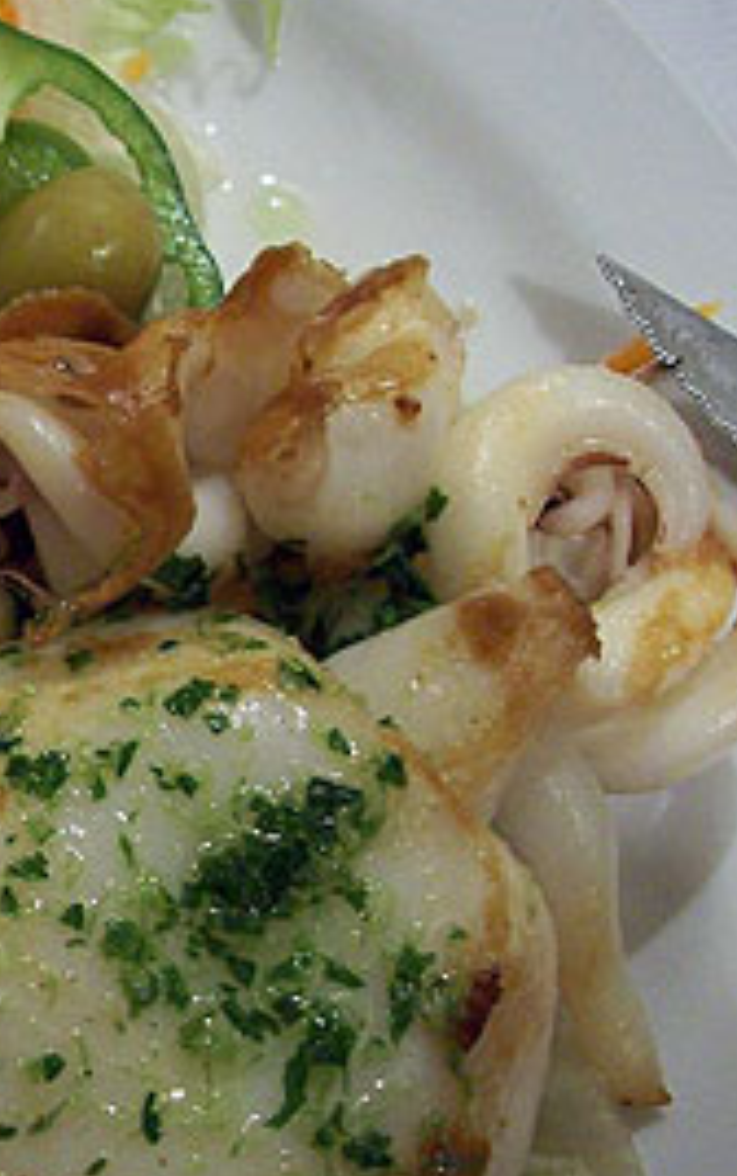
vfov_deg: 31.9
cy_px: 641
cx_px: -171
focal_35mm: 64
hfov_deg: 19.1
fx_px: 2052
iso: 200
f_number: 2.7
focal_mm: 6
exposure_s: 1/8
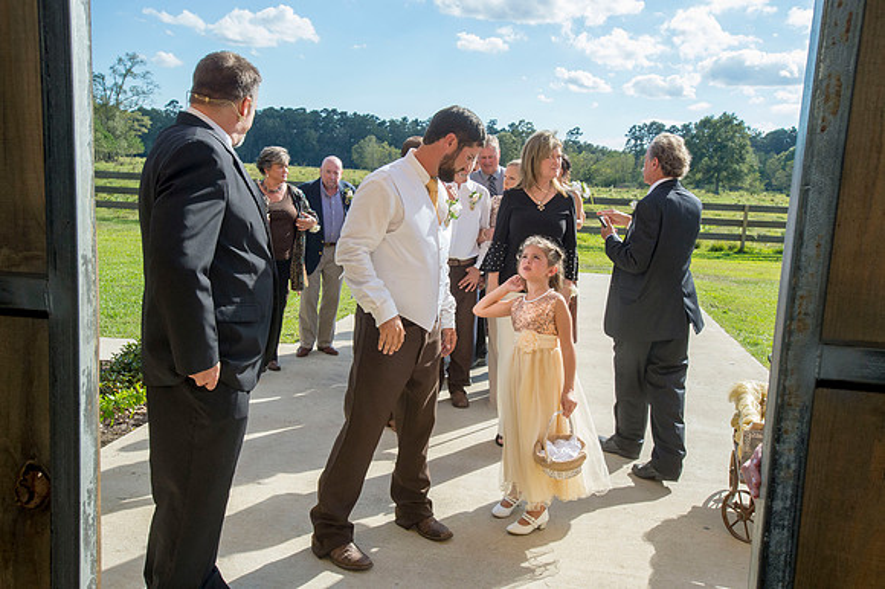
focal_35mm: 35
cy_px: 294
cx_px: 442
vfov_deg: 37.8
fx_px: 860
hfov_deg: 54.5
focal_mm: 35
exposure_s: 1/1250
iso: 1600
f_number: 11
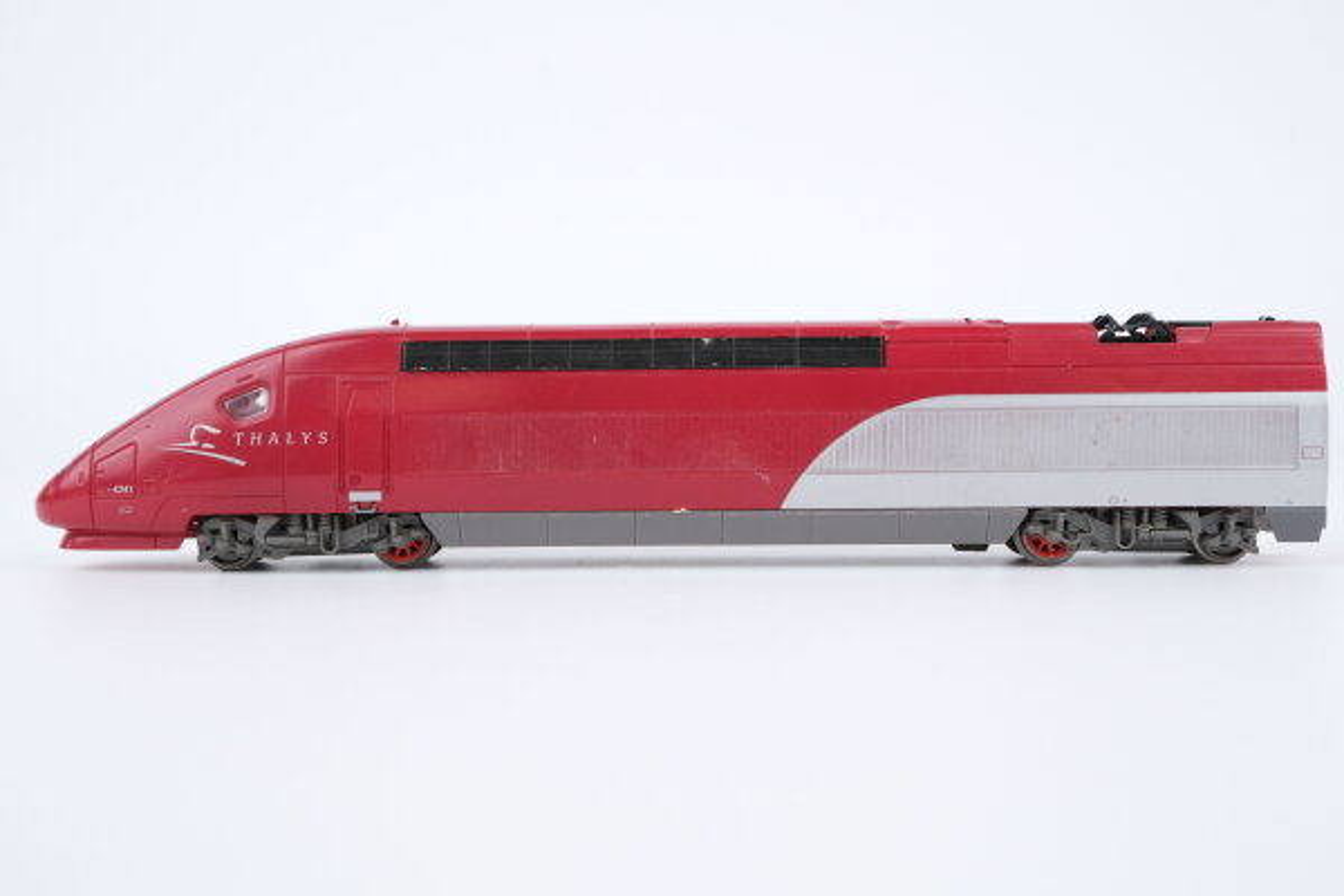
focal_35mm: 45
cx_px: 672
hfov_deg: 43.6
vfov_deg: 29.9
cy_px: 448
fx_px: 1680
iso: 640
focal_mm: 30
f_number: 10
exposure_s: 1/125
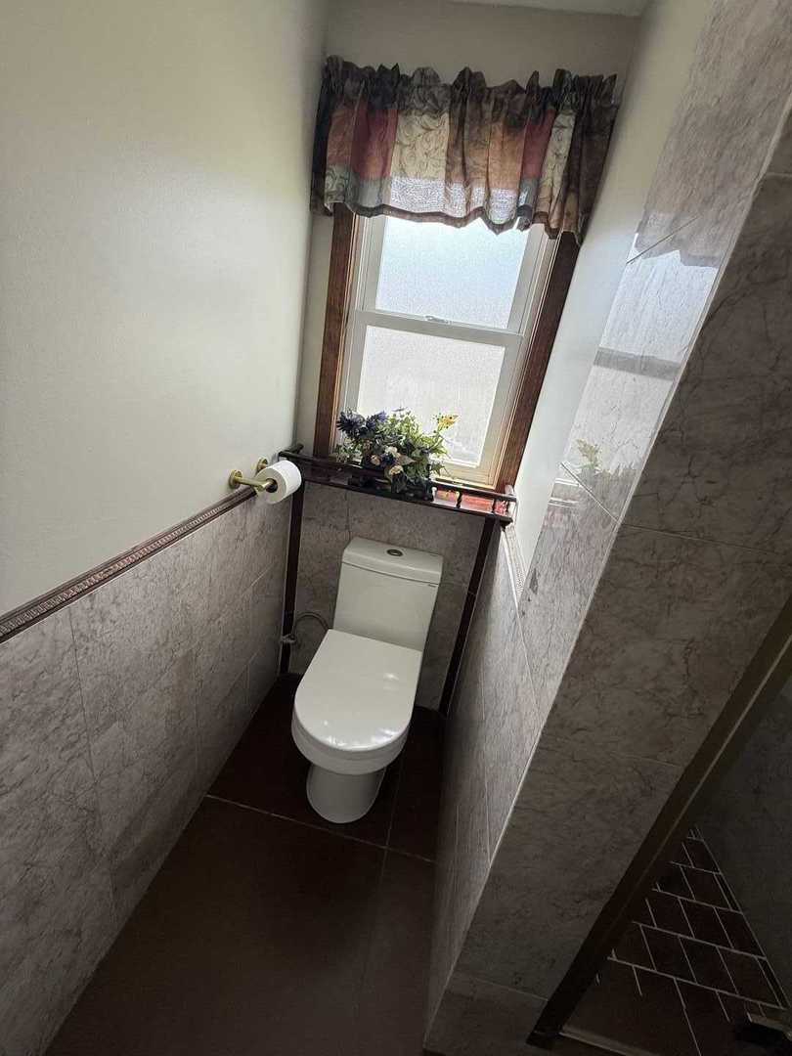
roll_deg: -9.3
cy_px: 528
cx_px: 396
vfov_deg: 102.1
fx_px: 427
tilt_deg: -22.6
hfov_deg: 85.7
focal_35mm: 14
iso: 64
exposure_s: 1/120
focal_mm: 2.22
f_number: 2.2
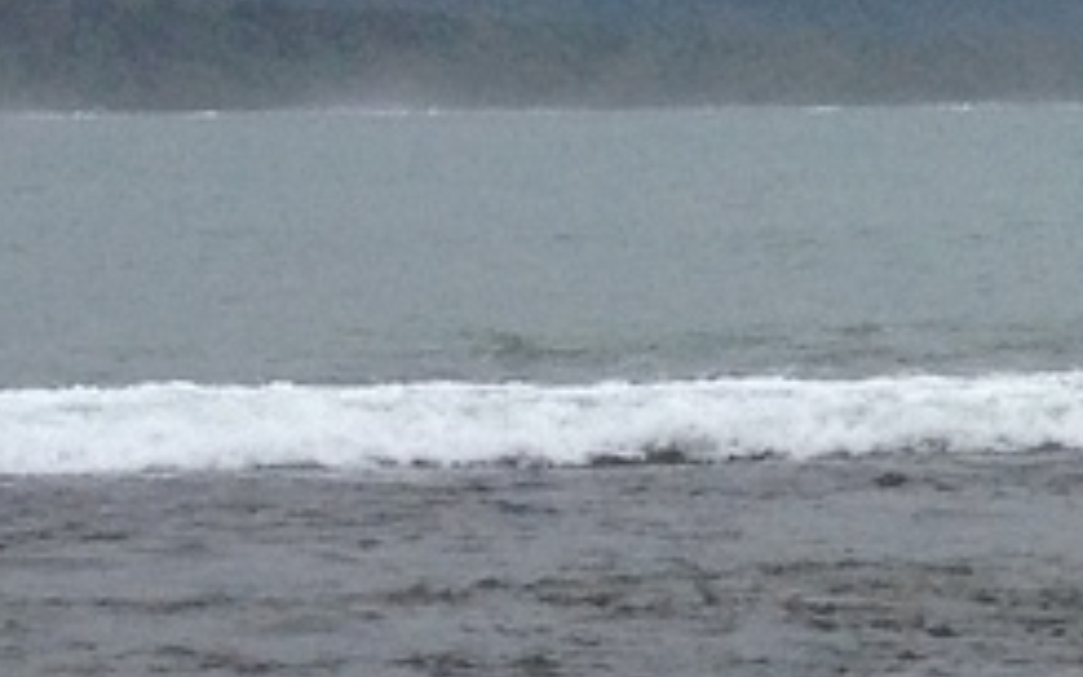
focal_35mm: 242
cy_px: 416
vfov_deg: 5.4
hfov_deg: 8.1
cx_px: 2493
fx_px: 7141
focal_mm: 4.28
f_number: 2.4
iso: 50
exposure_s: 1/1905
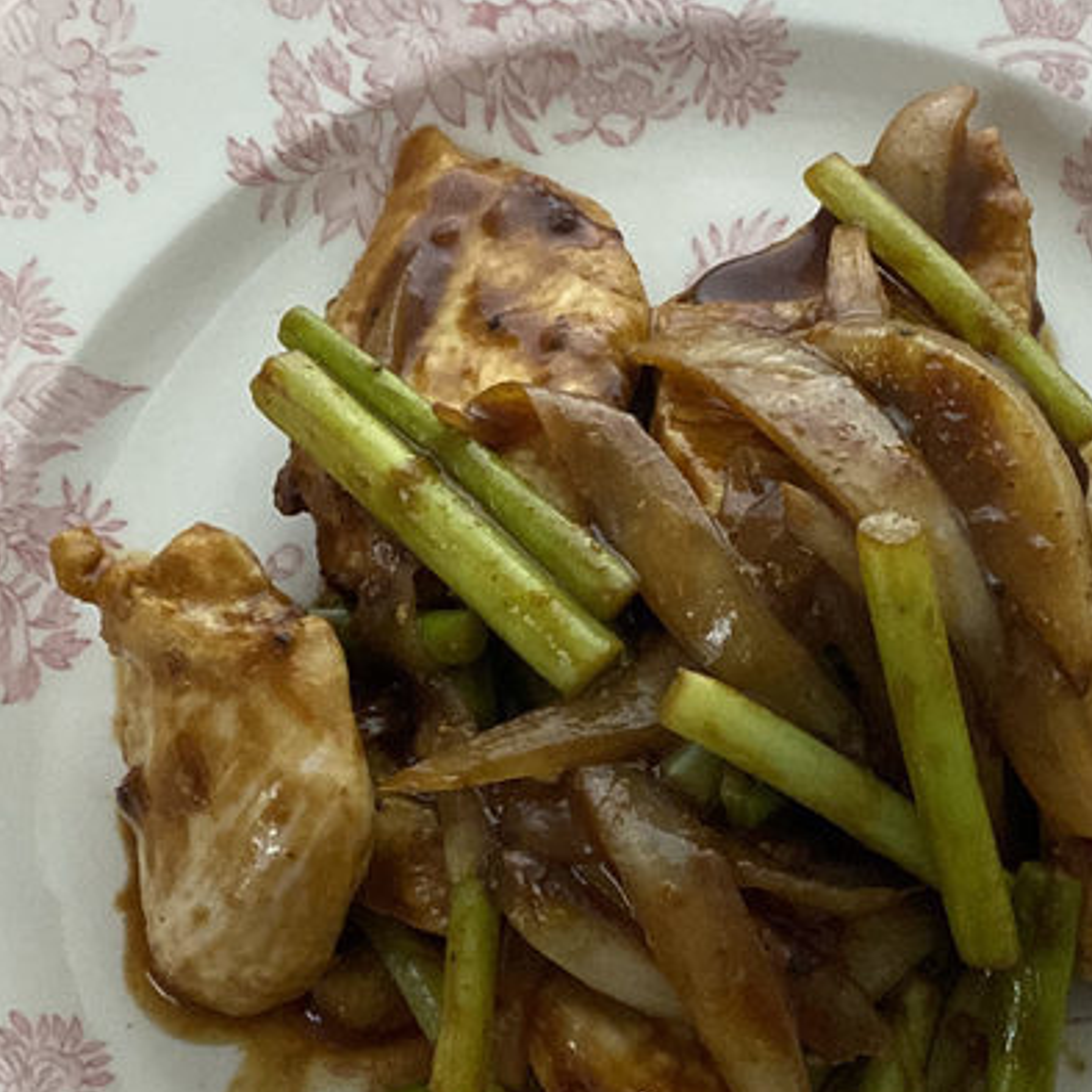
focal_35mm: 70
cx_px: 687
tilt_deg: -71.1
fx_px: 2498
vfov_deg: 24.6
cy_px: 596
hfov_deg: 24.6
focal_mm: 4.25
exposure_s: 1/40
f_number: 1.8
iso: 500
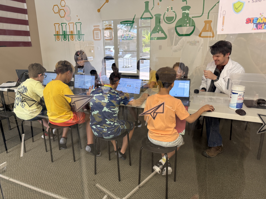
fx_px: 184
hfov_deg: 71.6
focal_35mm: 24
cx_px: 133
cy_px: 100
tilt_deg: -15.0
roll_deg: -0.6
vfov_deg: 56.8
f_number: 1.78
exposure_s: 1/60
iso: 160
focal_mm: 6.76
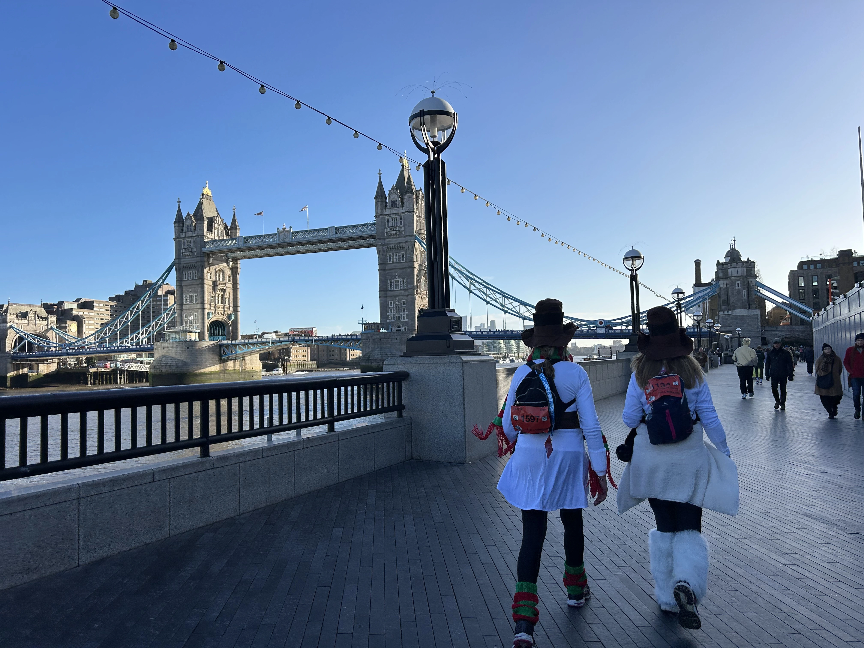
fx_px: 649
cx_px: 432
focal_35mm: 26
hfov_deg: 67.3
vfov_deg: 53.1
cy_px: 324
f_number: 1.5
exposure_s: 1/3968
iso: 50
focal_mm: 5.7
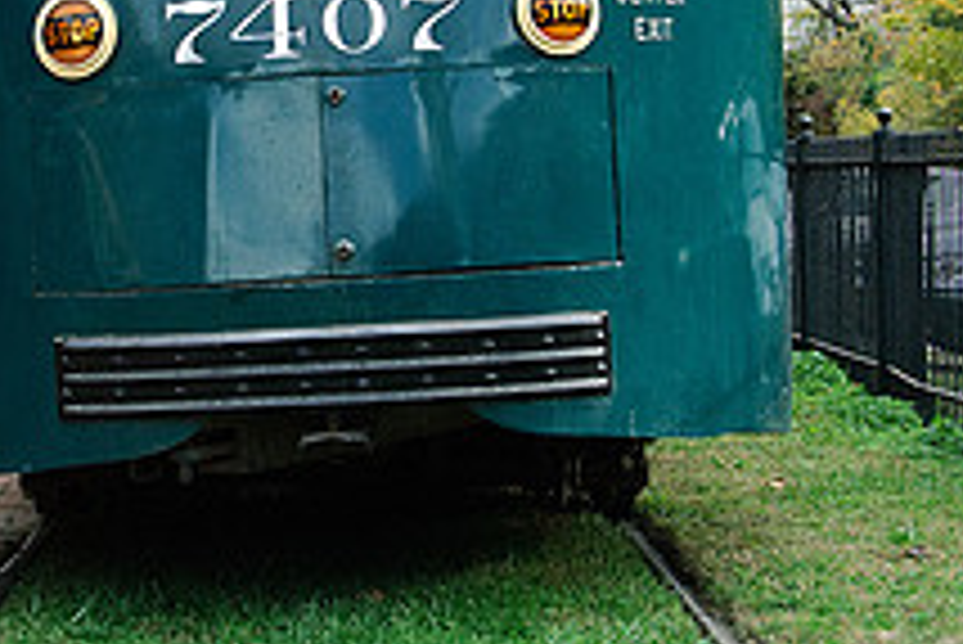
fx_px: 2703
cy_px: 14
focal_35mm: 101
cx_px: 313
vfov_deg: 13.4
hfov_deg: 20.1
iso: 400
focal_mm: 32
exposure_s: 1/125
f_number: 5.6
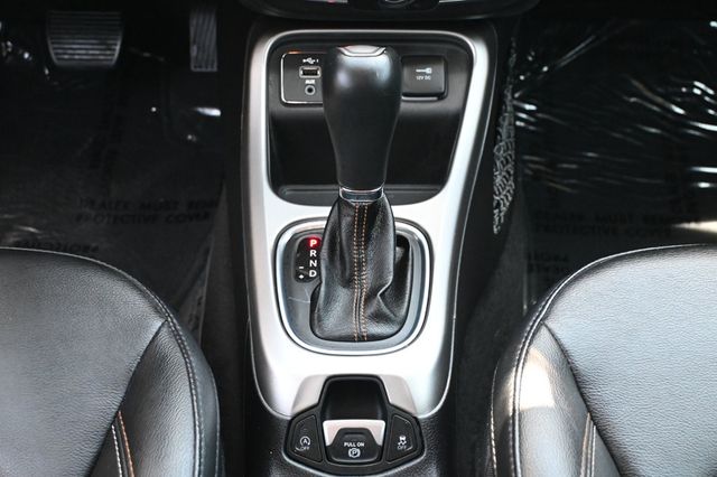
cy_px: 238
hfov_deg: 40.0
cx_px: 358
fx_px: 985
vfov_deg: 27.2
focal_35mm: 50
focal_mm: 33
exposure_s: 1/125
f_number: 5
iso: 3200
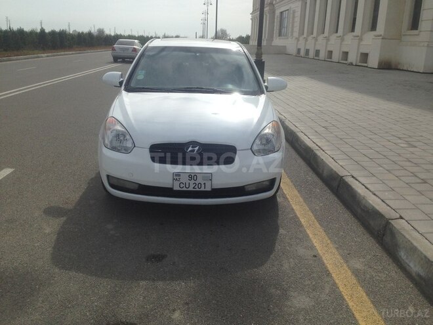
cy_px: 162
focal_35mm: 33
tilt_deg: -16.0
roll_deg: -1.5
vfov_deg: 42.9
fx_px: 413
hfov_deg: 55.4
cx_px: 216
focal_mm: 4.12
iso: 50
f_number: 2.4
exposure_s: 1/2710
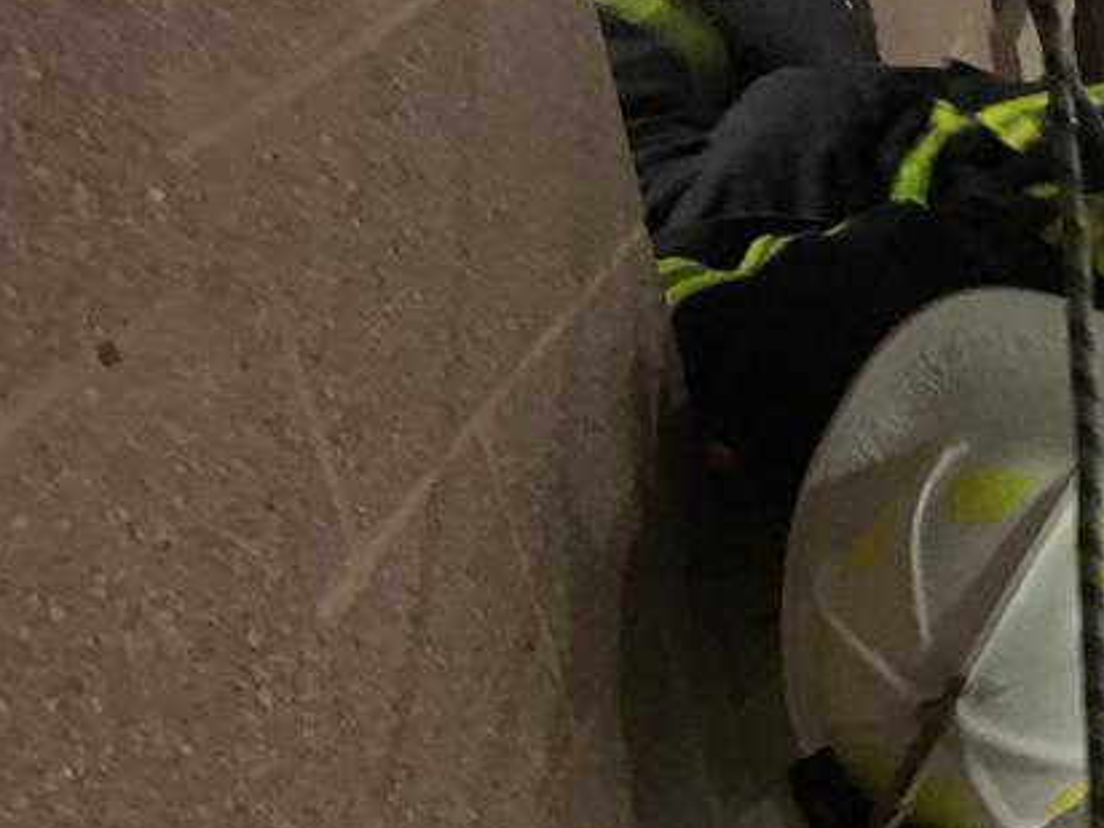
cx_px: 1302
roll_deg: +4.8
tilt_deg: -26.8
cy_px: 737
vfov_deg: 20.1
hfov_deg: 24.6
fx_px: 2296
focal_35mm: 72
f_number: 2.2
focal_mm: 4.15
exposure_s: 1/15
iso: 320
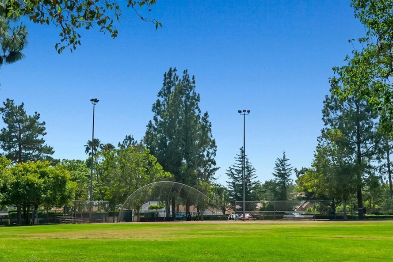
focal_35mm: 76
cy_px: 137
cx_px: 192
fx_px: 830
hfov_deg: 26.6
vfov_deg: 18.0
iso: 125
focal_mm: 44
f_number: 11
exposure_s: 1/640
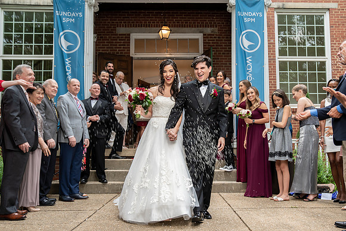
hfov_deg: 52.9
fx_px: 347
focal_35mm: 36
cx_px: 196
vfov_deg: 36.8
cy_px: 131
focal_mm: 31
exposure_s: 1/250
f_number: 4
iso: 800
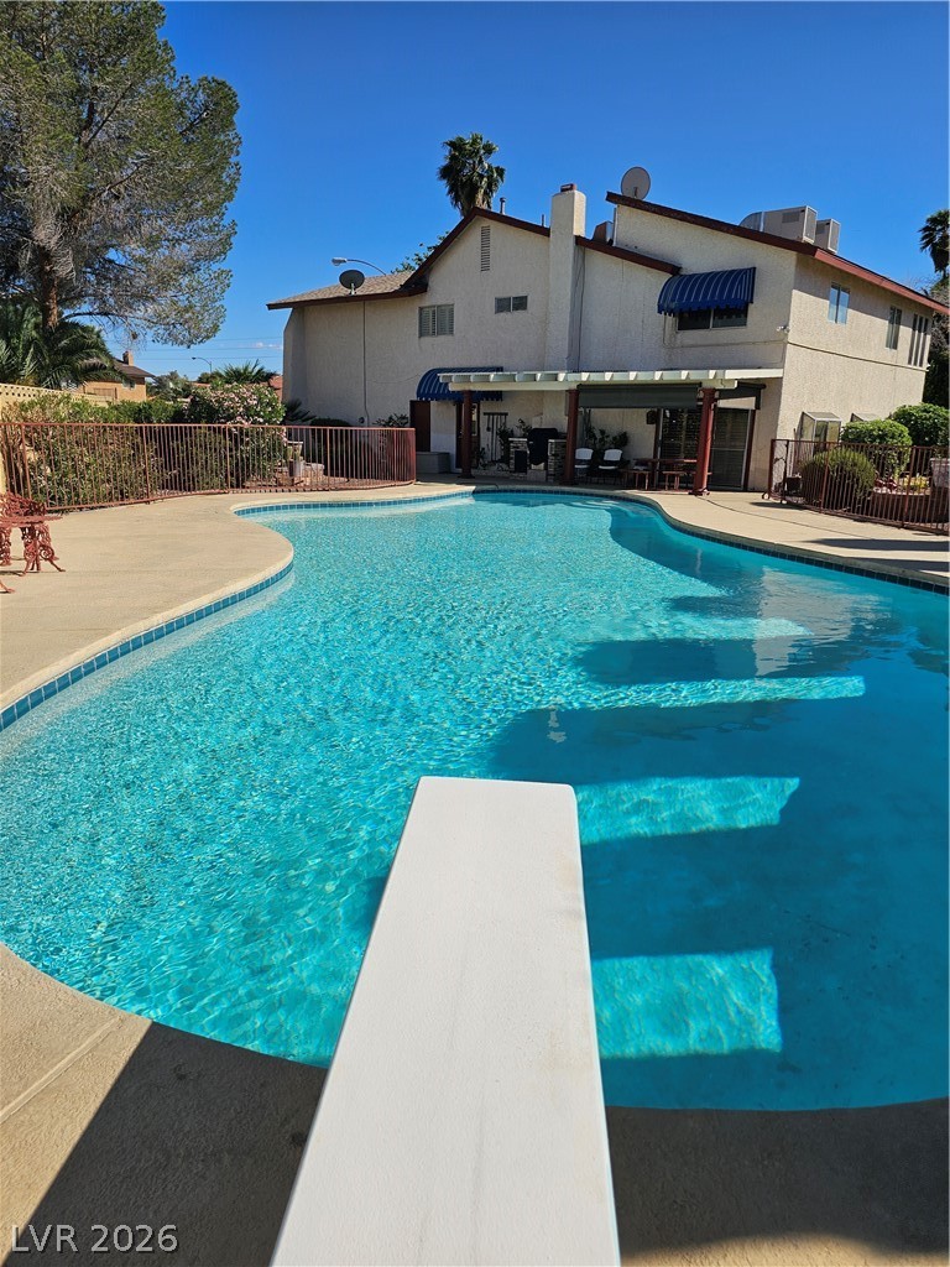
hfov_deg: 58.9
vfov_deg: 73.9
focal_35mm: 23
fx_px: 842
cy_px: 634
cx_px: 475
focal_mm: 6.3
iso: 10
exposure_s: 1/1505
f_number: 1.7
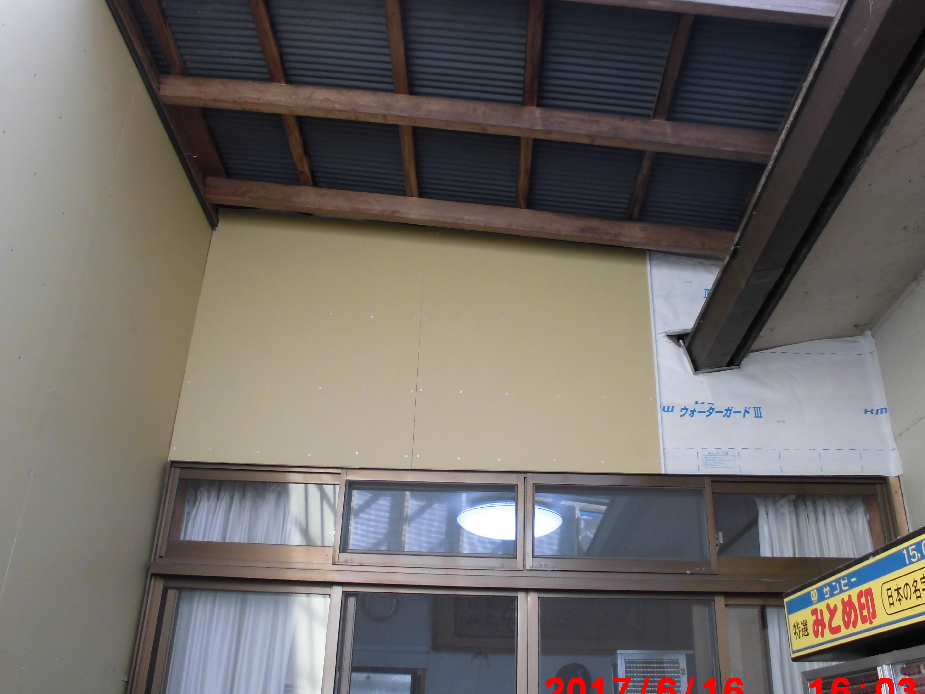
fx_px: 828
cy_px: 363
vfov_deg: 45.4
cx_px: 453
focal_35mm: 31
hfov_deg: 58.3
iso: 100
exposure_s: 1/60
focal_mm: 4.6
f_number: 3.5
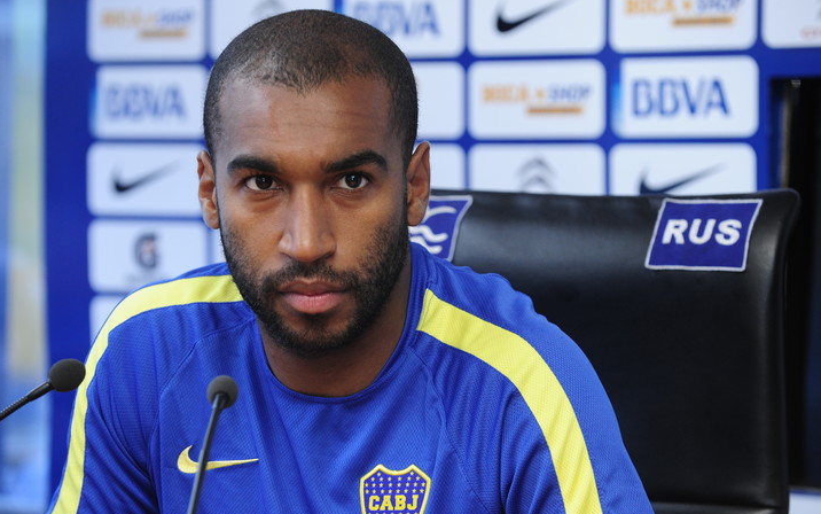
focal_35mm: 174
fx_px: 3894
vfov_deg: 7.5
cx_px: 409
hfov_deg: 12.0
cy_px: 274
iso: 1600
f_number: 5.6
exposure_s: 1/320
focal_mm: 170
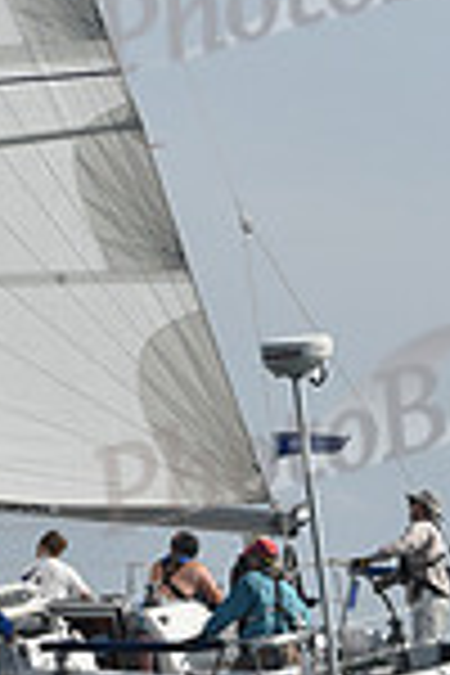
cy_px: -207
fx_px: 5081
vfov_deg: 7.5
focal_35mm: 271
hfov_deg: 5.0
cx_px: -137
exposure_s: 1/1000
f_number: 11
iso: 250
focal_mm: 70
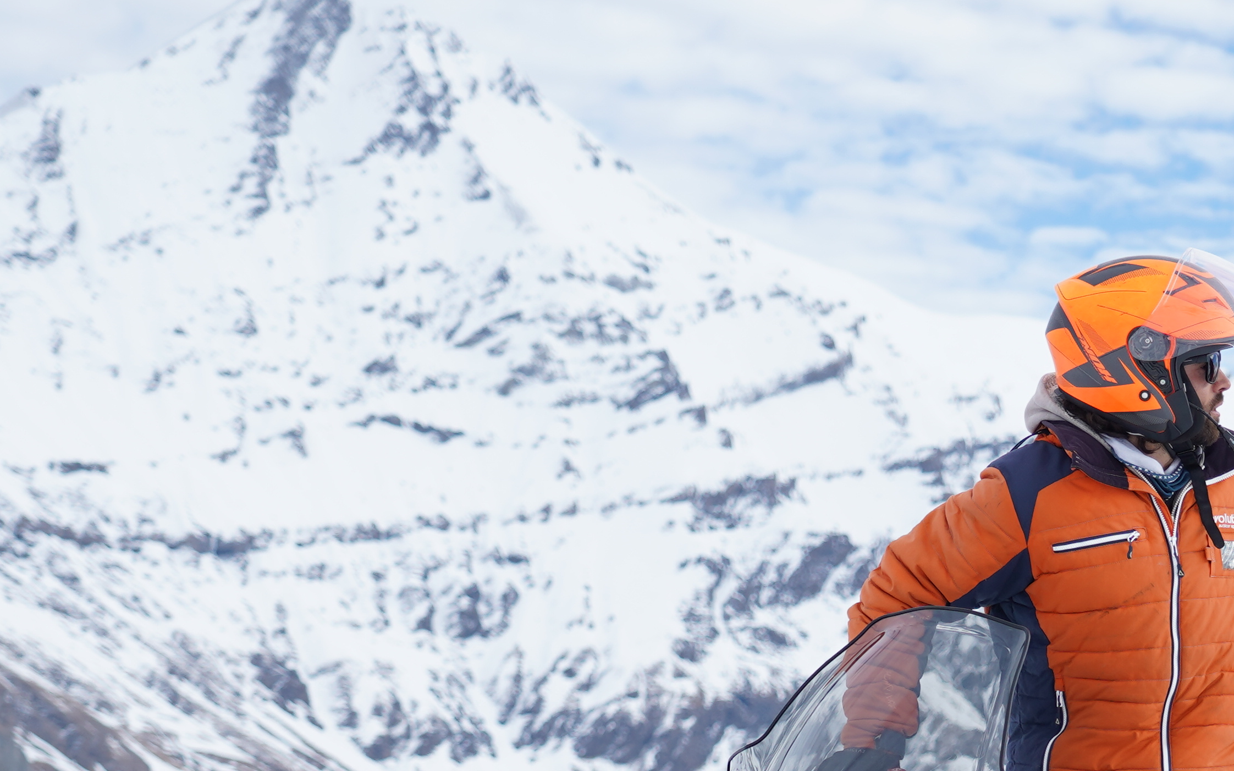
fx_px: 4674
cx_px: 856
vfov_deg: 9.3
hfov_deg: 15.0
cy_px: 893
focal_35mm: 139
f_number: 4
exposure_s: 1/1250
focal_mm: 51
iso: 160
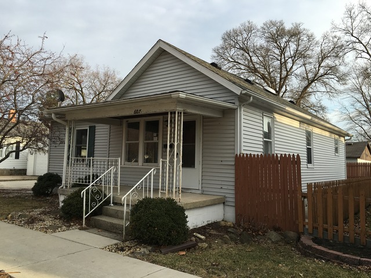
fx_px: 311
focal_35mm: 29
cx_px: 186
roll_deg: -2.1
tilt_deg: +5.6
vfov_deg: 48.2
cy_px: 139
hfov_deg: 61.7
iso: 25
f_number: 2.2
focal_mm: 4.15
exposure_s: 1/596
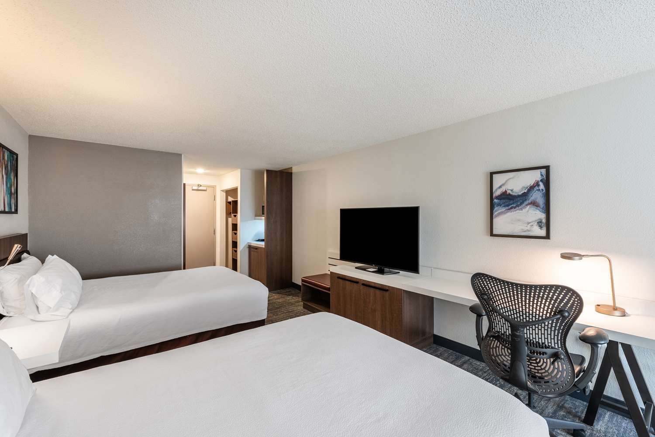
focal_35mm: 16
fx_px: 291
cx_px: 328
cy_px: 218
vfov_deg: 73.8
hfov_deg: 96.7
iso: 400
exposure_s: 1/10
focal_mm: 16
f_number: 8
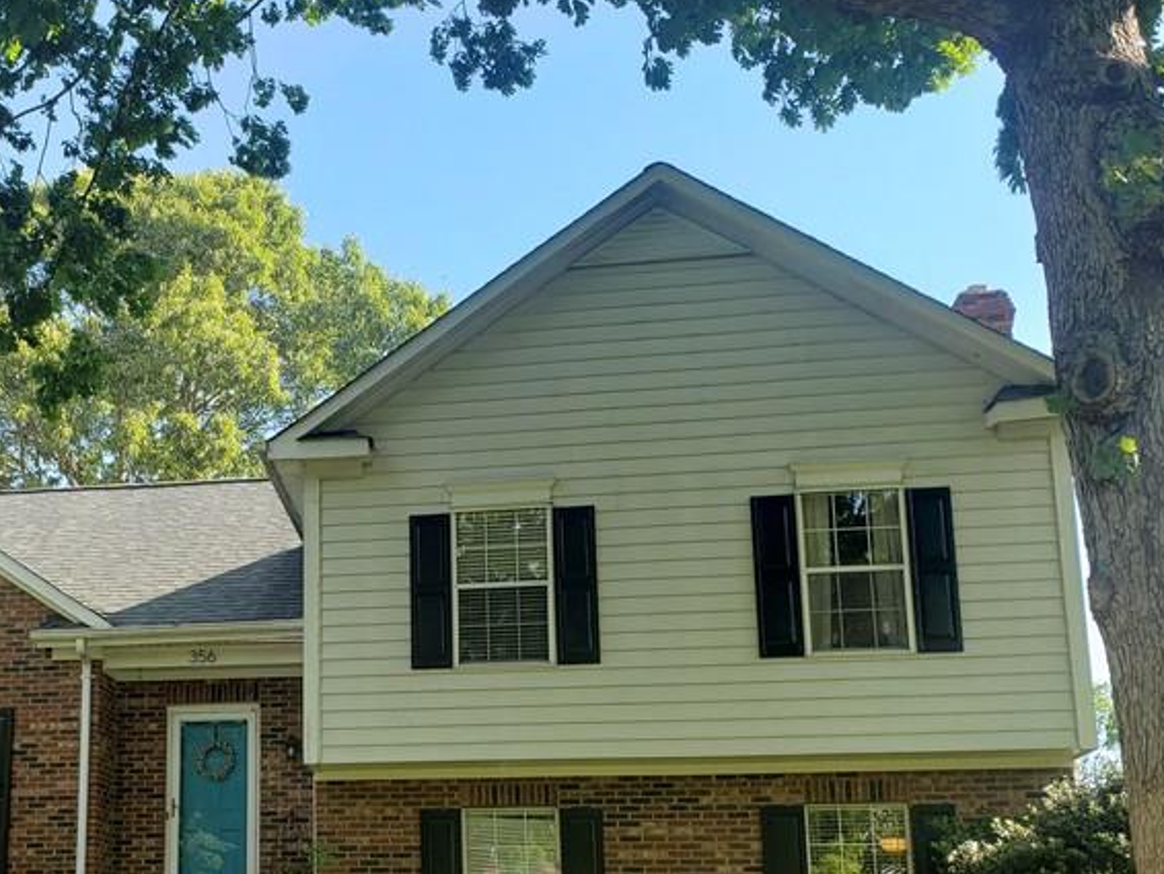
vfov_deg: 30.2
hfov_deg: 38.8
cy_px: 693
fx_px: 1581
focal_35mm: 47
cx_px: 224
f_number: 2.4
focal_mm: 4.3
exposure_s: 1/426
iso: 50
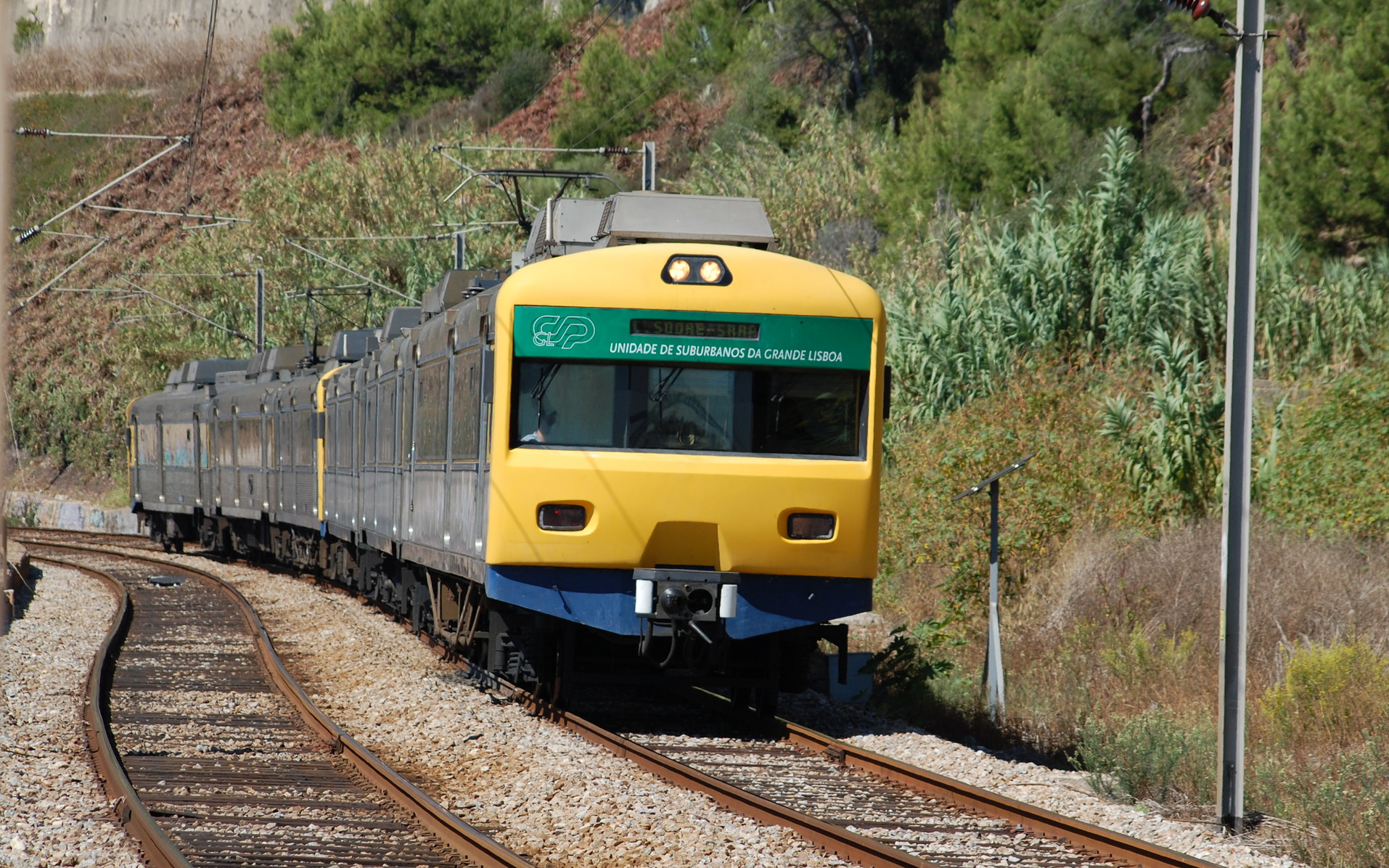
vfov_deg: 7.0
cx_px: 694
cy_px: 441
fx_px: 7078
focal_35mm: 187
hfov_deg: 11.2
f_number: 7.1
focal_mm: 122
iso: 200
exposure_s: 1/800
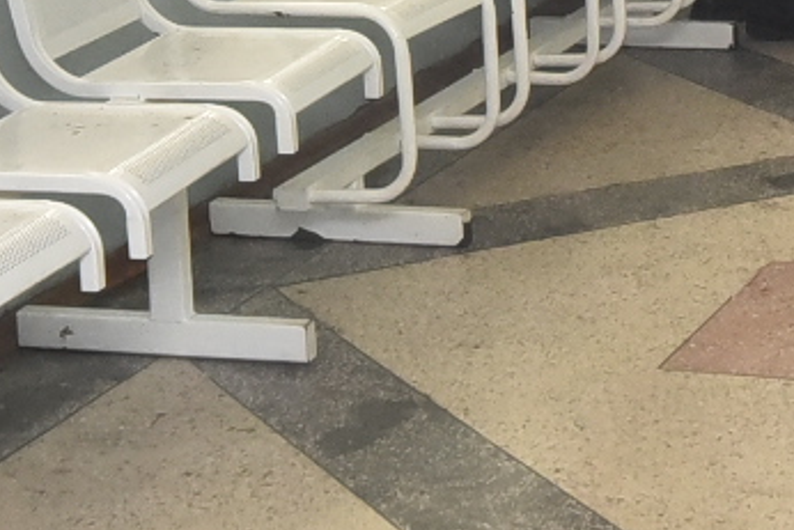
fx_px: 3199
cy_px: -167
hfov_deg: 14.1
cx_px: 473
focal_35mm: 145
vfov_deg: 9.3
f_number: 13
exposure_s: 1/200
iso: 4000
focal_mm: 31
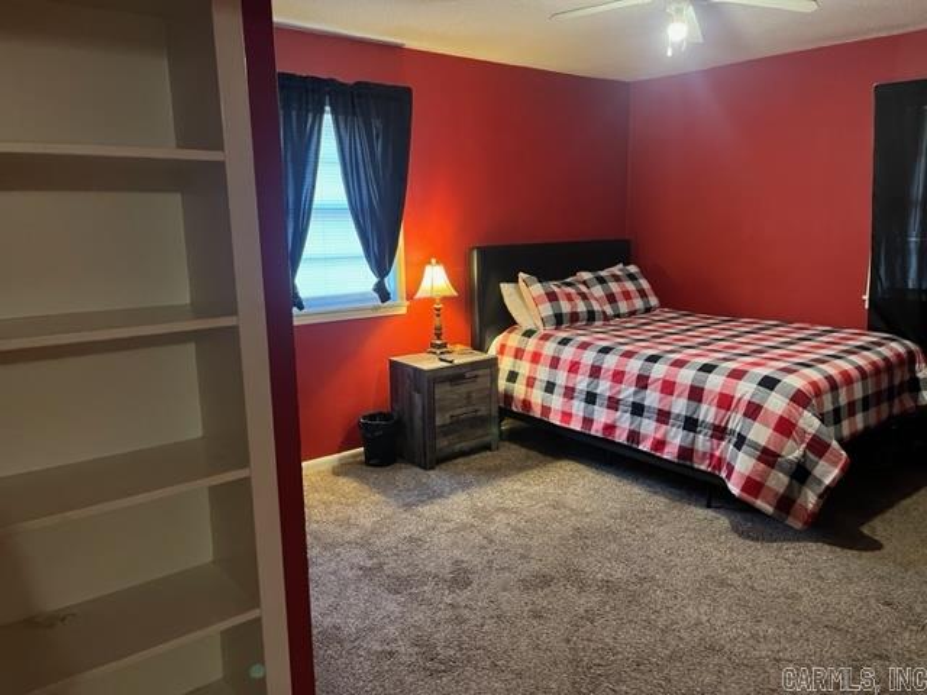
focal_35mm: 26
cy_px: 348
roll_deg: +0.7
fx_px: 696
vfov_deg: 53.1
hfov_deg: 67.3
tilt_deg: -11.2
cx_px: 464
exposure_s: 1/40
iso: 500
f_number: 1.6
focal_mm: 5.1
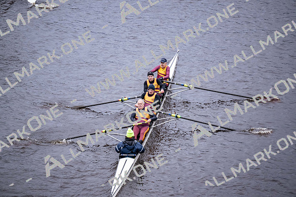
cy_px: 98
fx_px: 1645
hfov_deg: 10.3
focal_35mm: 200
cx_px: 148
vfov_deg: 6.9
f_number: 2.8
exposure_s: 1/2000
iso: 2800
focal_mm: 200
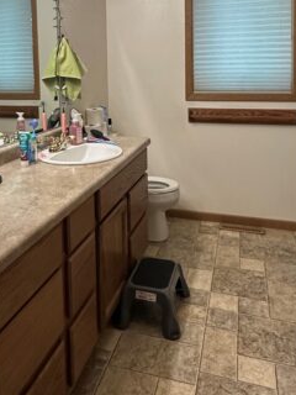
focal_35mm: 35
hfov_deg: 40.3
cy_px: 89
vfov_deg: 50.0
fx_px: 399
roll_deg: +0.9
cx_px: 106
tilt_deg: -1.3
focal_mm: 2.22
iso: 250
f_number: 2.2
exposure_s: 1/120
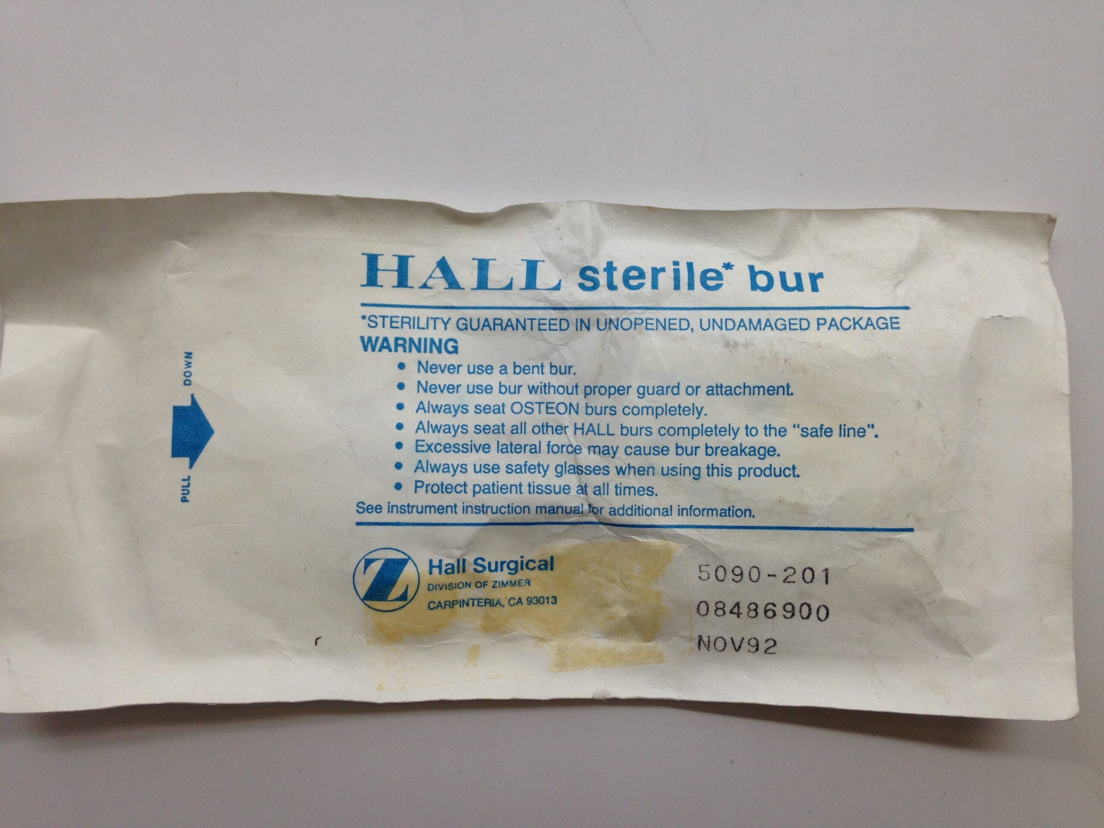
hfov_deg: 55.4
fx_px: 1052
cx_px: 552
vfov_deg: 42.9
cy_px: 414
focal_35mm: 33
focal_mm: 4.12
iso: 50
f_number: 2.4
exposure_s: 1/60
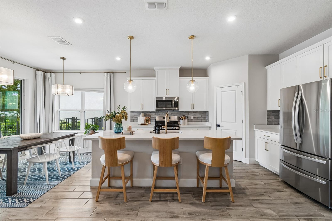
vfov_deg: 77.3
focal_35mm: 15
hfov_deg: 100.4
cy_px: 110
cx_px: 166
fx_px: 138
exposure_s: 1/4
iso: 100
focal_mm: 10
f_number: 7.1
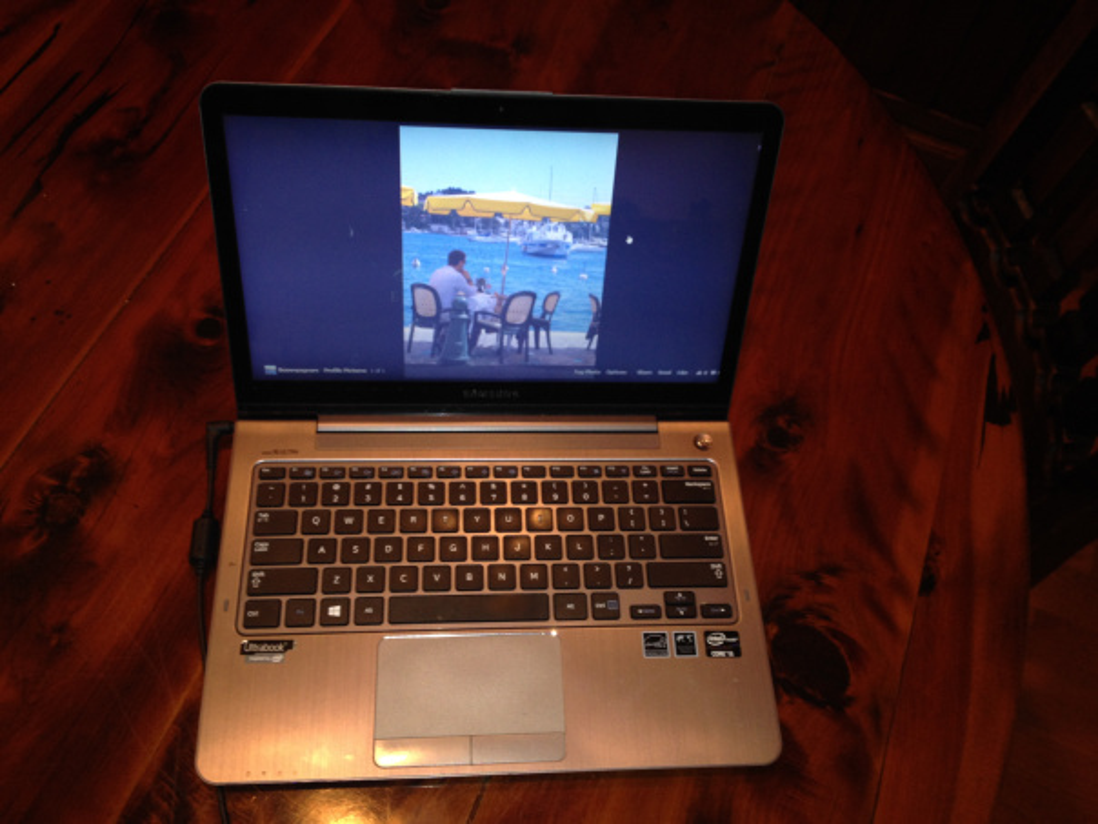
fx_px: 1110
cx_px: 549
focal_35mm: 35
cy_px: 412
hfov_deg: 52.6
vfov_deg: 40.7
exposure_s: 1/20
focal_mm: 4.28
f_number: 2.4
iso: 80
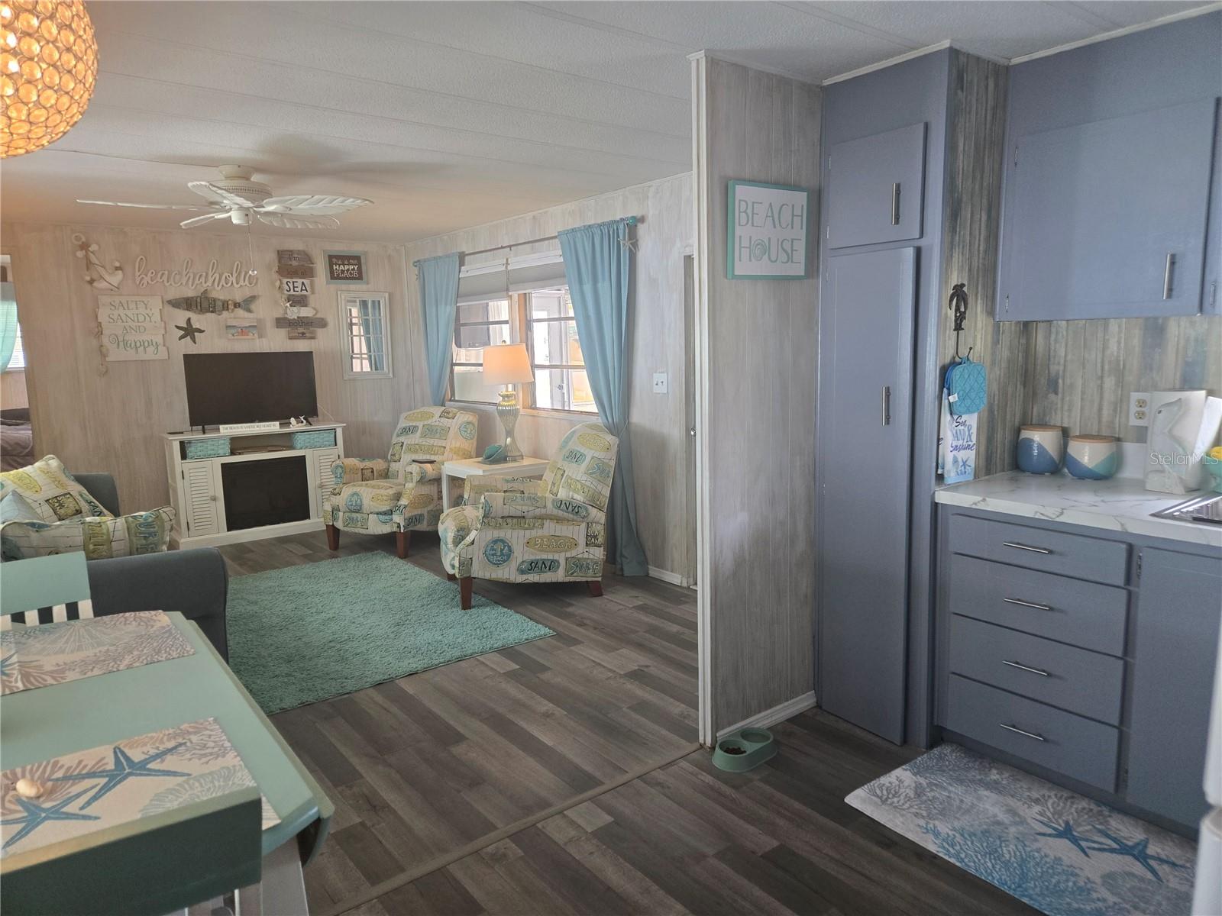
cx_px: 611
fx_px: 812
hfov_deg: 73.9
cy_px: 458
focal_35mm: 23
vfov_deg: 58.9
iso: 100
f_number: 1.8
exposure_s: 1/120
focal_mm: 5.4
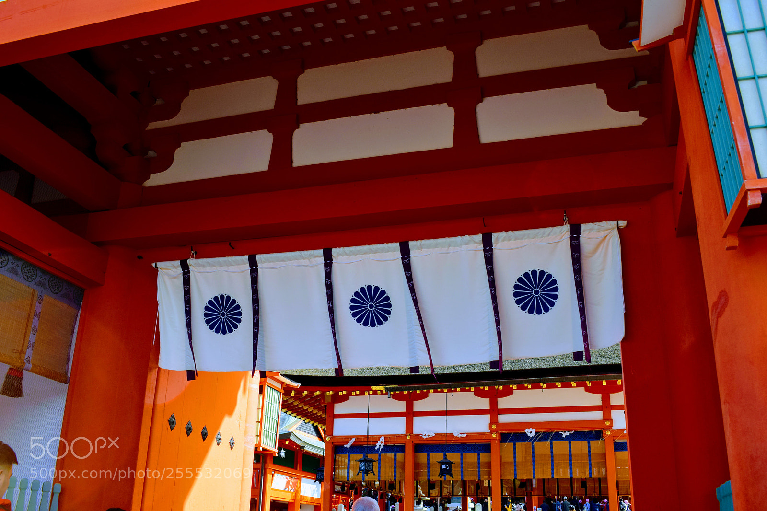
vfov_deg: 38.3
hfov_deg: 55.1
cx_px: 384
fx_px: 735
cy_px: 256
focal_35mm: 34
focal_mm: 23
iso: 220
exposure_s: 1/250
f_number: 8
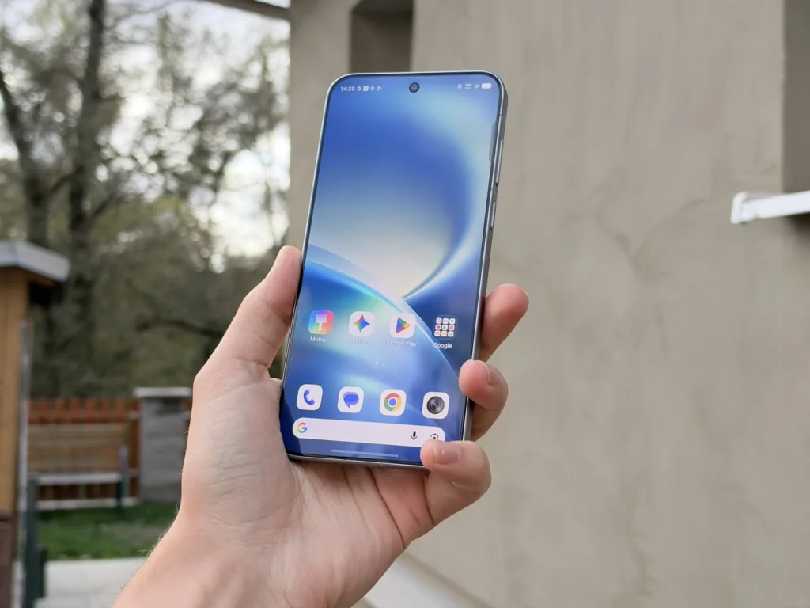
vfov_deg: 30.3
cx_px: 405
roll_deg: -0.4
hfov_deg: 39.7
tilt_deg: +1.4
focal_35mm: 48
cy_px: 304
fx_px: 1123
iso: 100
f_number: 1.8
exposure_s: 1/1271
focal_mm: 6.93
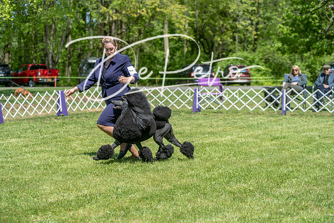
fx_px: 742
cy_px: 112
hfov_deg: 25.4
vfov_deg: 17.1
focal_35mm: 80
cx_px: 167
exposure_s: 1/1000
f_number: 4
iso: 160
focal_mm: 80
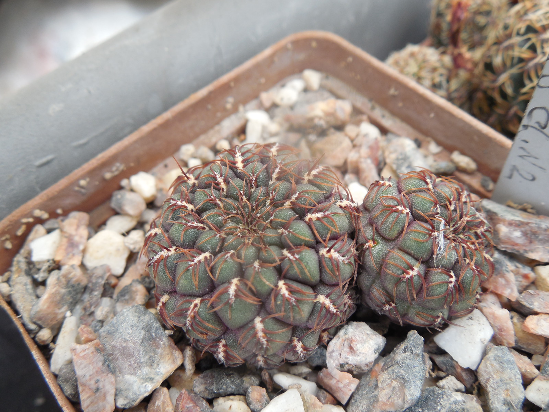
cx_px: 274
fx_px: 492
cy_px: 206
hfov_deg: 58.4
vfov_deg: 45.4
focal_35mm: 31
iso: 125
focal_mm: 5.6
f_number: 3.6
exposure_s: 1/60
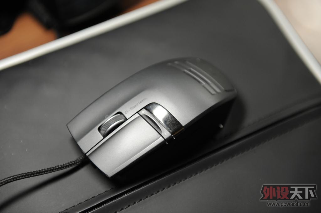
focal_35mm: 70
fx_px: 624
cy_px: 106
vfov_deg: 19.4
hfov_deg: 28.9
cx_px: 160
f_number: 2.8
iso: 800
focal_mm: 70
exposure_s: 1/100
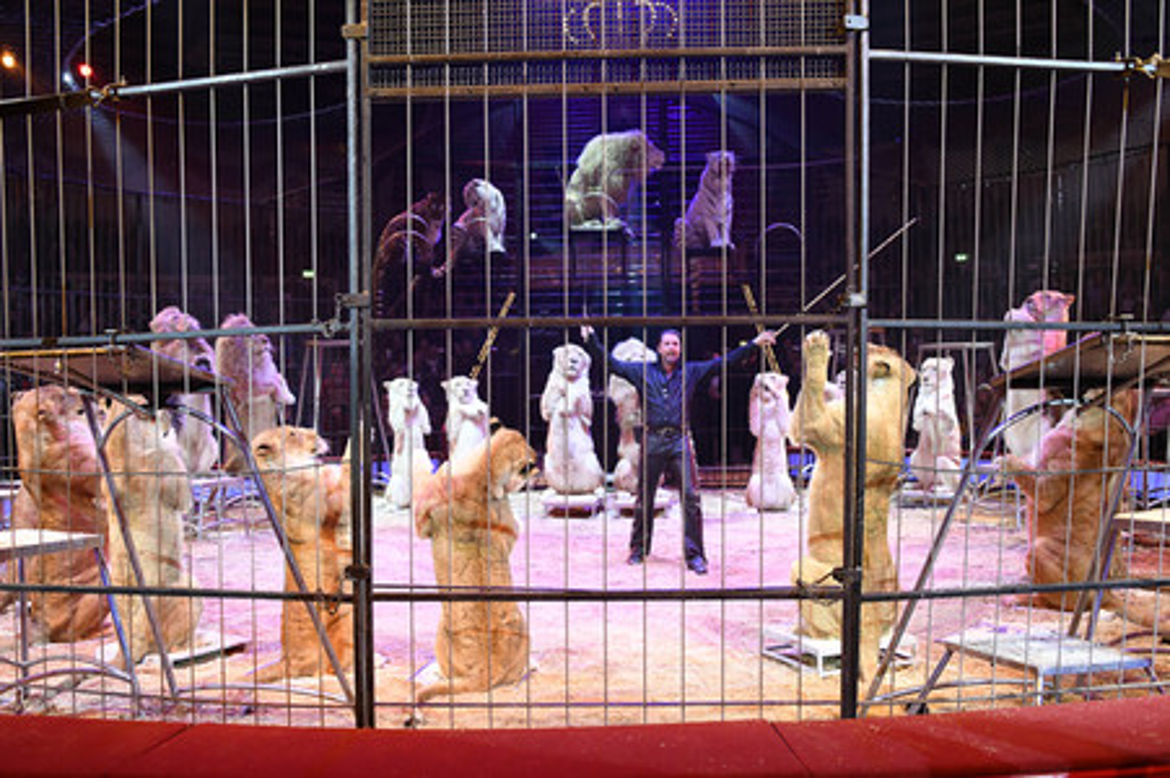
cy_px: 389
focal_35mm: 35
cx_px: 585
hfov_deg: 54.5
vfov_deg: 37.8
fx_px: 1137
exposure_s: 1/160
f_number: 6.3
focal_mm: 35
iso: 3200
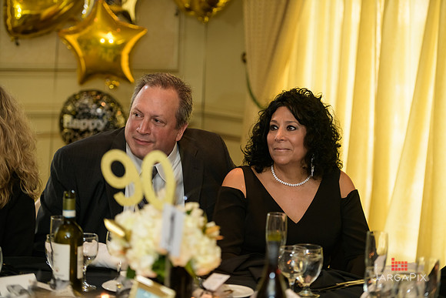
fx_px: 1363
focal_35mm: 110
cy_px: 149
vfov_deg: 12.5
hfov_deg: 18.6
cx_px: 223
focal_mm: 110
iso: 1600
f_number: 3.2
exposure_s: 1/125
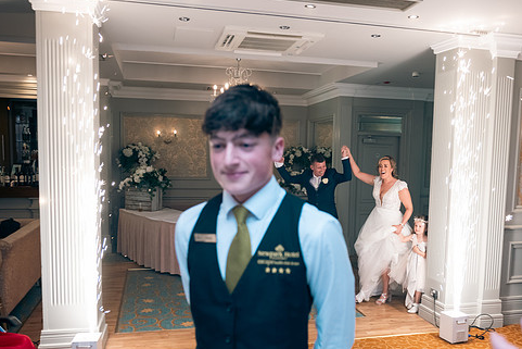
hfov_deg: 54.3
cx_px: 287
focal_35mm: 35
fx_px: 508
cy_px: 208
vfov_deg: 37.7
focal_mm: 29
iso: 640
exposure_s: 1/160
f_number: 3.5
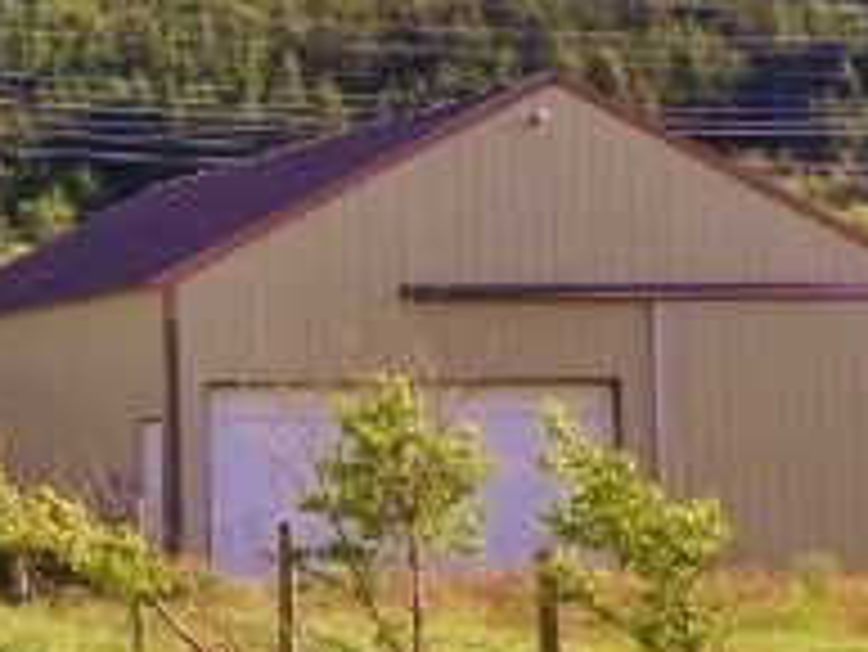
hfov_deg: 13.2
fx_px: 3663
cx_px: -162
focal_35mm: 146
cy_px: 247
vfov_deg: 10.2
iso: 64
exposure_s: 1/320
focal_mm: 7.9
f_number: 4
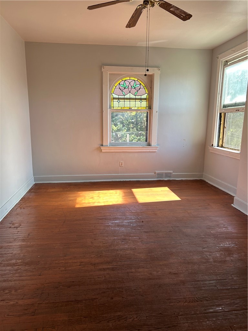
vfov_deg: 67.3
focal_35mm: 26
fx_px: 248
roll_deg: -1.3
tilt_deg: -11.0
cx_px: 124
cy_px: 166
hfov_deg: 53.1
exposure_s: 1/121
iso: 40
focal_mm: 5.7
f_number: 1.5
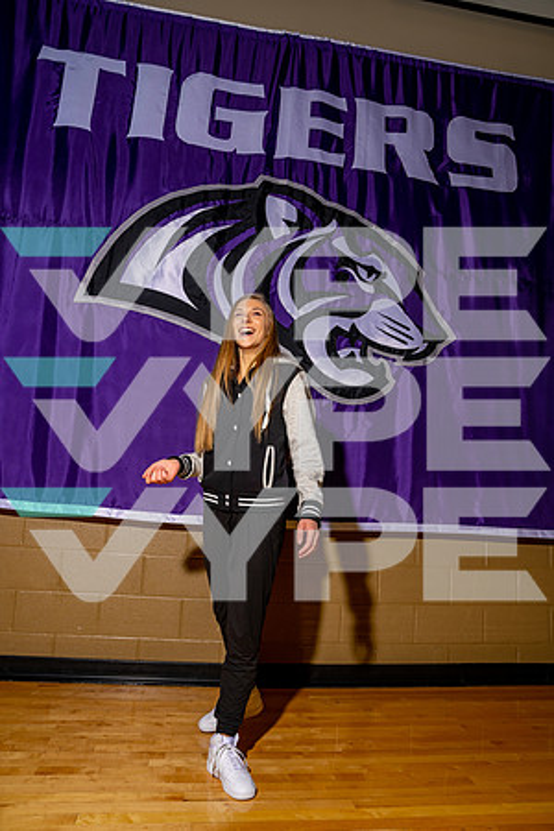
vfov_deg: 69.4
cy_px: 416
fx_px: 600
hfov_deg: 49.6
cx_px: 277
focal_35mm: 26
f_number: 5.6
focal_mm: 26
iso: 100
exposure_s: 1/125
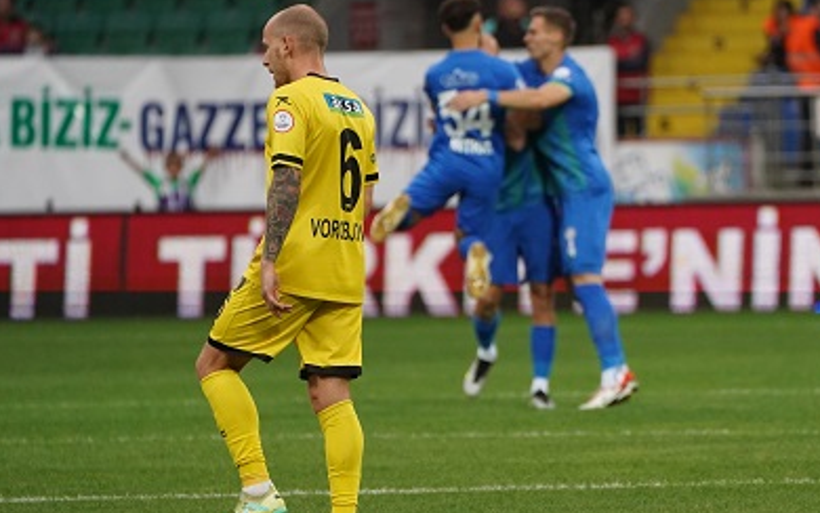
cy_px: 254
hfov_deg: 3.4
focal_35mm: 627
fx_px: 14016
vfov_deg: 2.1
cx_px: 572
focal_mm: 400
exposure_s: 1/2000
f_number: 5.6
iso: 4000
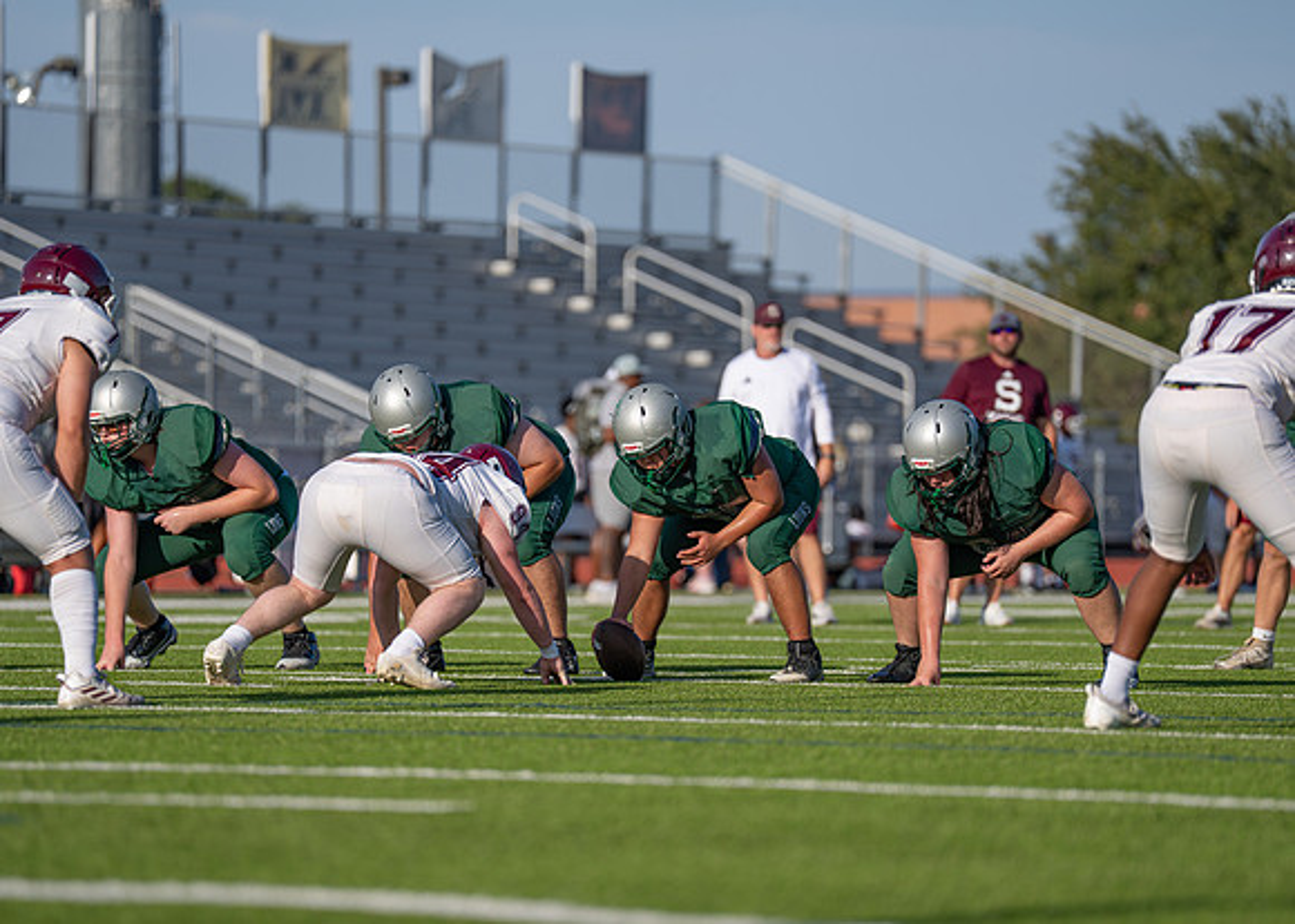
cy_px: 506
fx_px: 8481
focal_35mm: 231
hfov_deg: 8.7
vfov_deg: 6.2
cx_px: 693
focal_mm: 200
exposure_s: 1/3200
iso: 160
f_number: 2.8
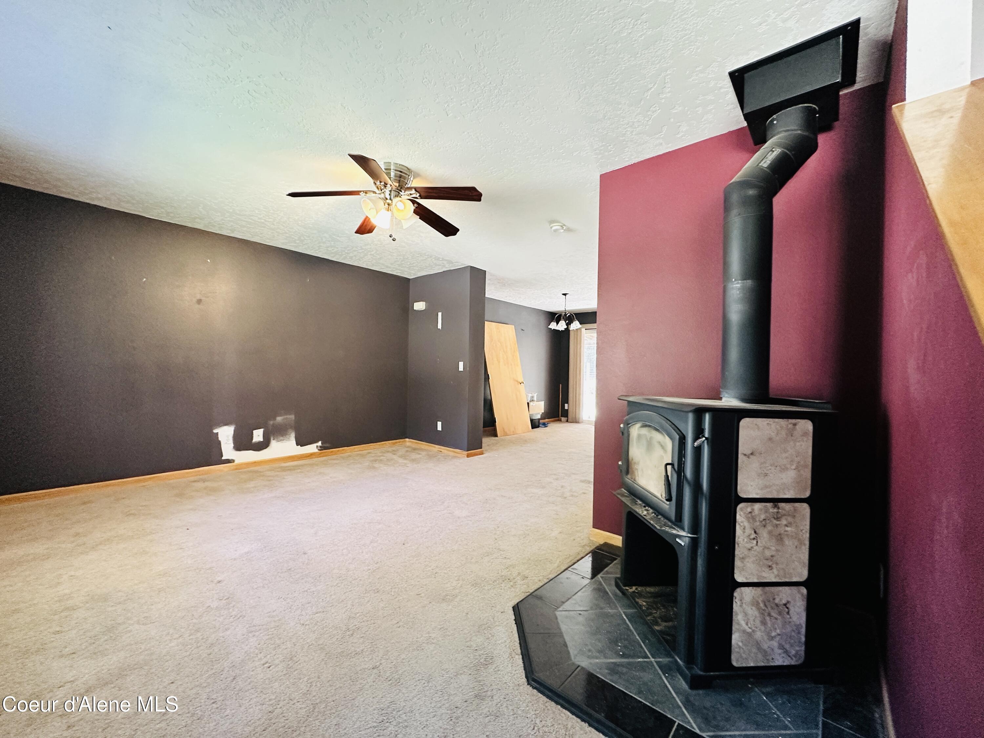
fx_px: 398
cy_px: 369
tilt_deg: +1.1
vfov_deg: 85.7
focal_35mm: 14
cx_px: 492
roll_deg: -1.7
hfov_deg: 102.1
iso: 500
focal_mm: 2.22
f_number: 2.2
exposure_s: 1/60
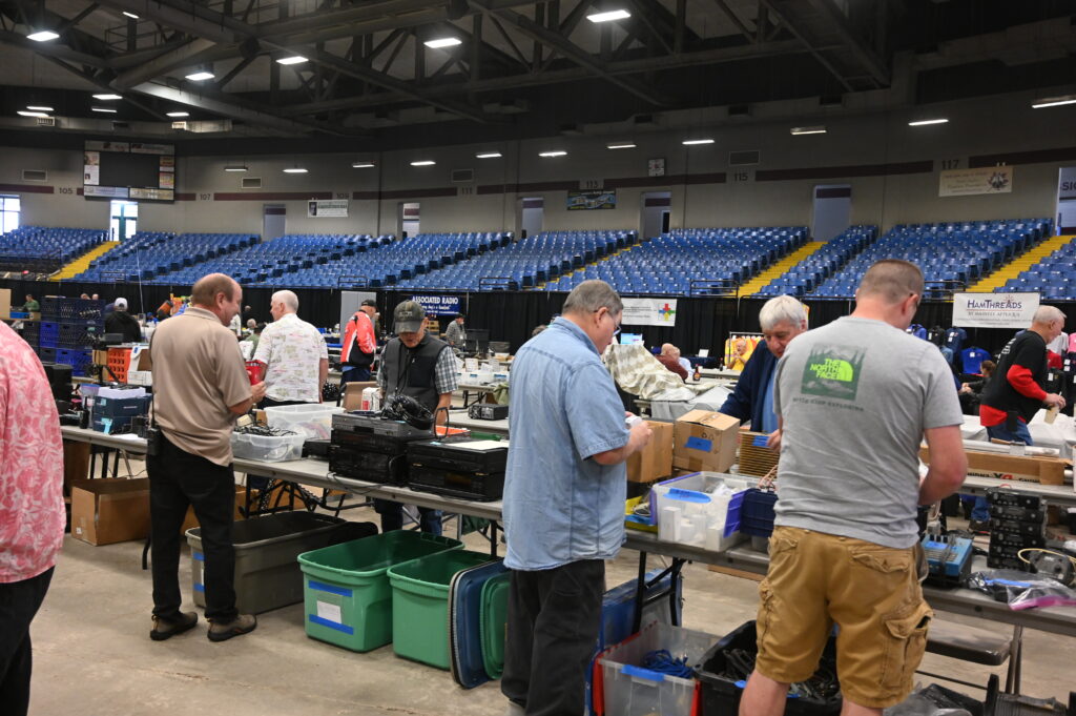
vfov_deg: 42.9
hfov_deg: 61.1
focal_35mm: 30
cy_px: 358
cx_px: 538
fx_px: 911
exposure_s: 1/100
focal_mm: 30.5
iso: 3200
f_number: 4
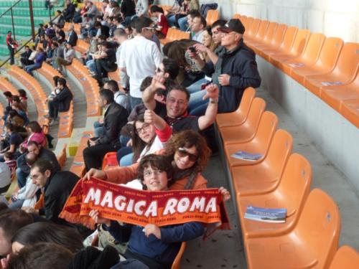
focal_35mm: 41
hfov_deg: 45.8
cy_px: 134
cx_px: 180
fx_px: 425
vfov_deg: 35.1
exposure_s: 1/80
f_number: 3.9
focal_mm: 7.4
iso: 100
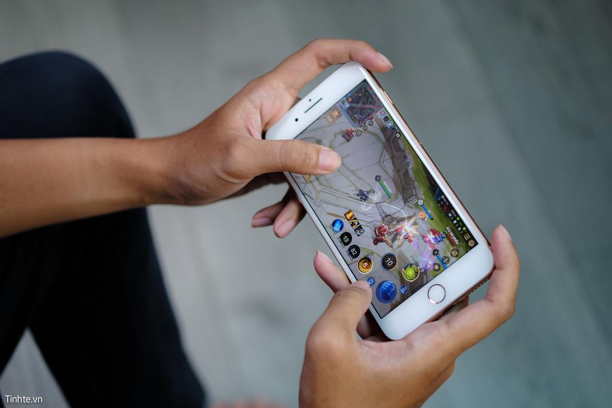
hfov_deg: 27.0
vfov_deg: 18.2
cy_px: 204
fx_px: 1275
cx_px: 306
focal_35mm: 75
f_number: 2
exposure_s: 1/60
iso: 250
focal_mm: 50
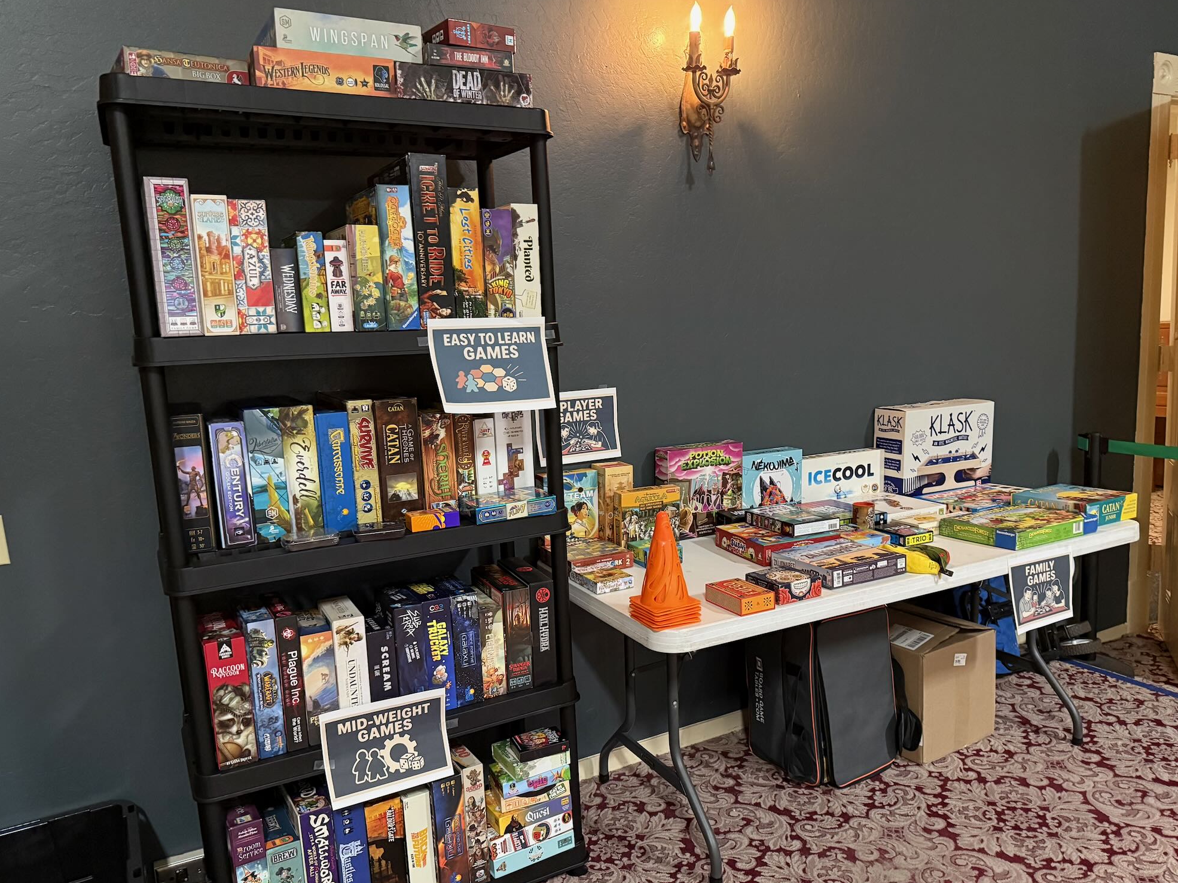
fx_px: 885
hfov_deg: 67.3
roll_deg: +2.0
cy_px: 470
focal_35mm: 26
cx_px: 606
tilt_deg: -9.4
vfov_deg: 53.0
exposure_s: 1/30
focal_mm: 6.76
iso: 800
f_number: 1.78
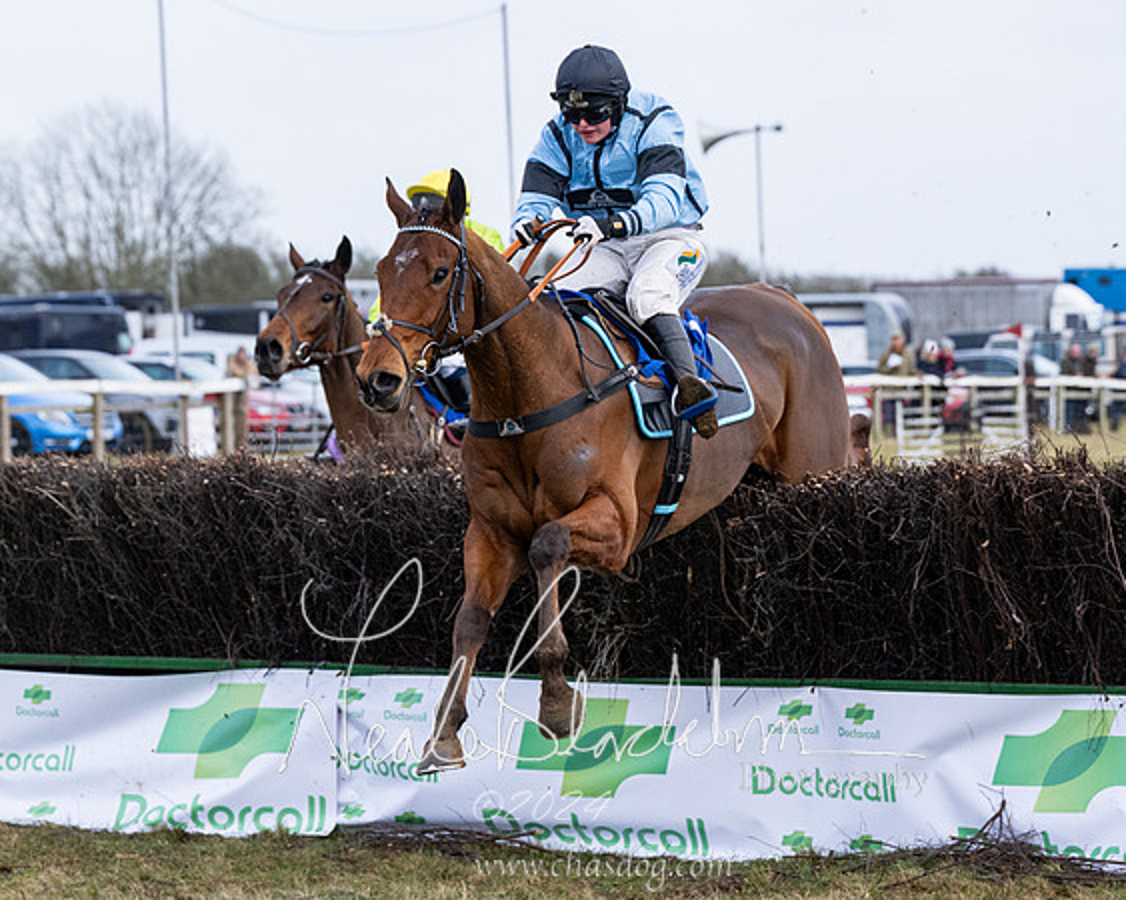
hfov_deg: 12.7
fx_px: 5045
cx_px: 484
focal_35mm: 151
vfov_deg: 10.2
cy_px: 408
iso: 800
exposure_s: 1/1250
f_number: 4
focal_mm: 86
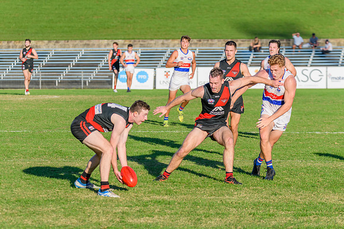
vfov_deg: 5.7
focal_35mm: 242
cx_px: 166
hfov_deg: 8.5
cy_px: 123
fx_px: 2318
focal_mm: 210
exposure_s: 1/2000
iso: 800
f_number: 7.1
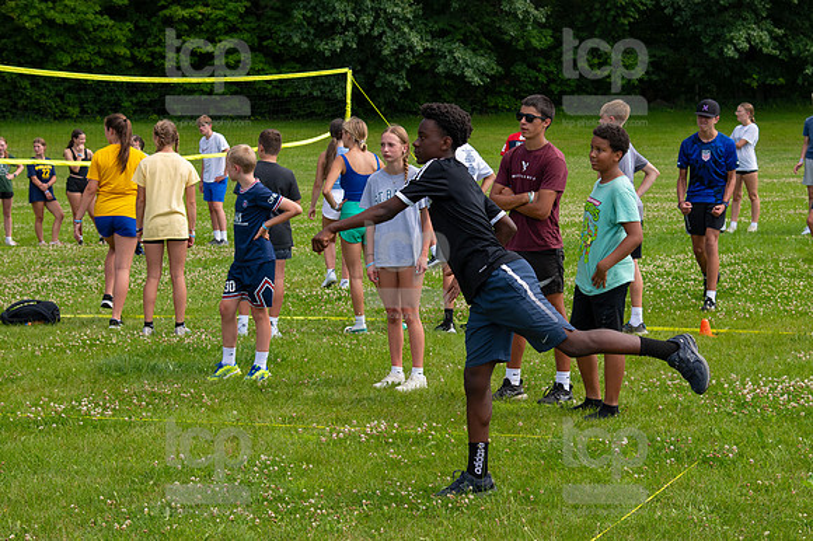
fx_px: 1851
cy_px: 270
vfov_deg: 16.6
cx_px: 406
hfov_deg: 24.8
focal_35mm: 82
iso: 250
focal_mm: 55
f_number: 5.6
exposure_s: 1/800
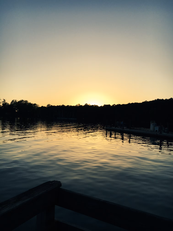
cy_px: 116
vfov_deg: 61.7
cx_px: 86
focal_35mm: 29
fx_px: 193
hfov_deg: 48.2
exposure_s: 1/1500
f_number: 2.2
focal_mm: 4.15
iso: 25
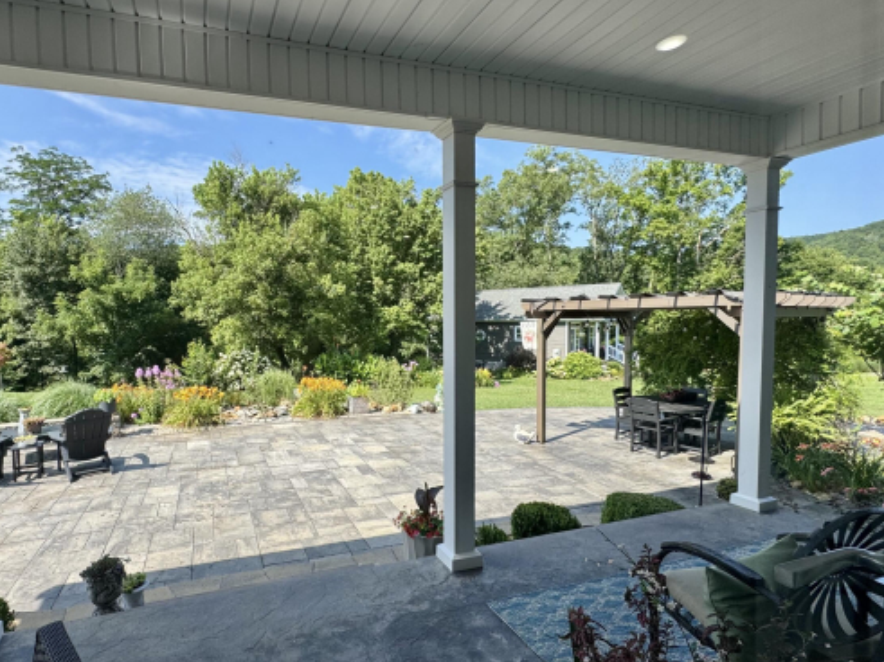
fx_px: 485
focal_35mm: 19
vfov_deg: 68.6
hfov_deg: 83.5
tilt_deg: -3.7
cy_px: 345
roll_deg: +0.3
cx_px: 348
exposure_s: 1/944
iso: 40
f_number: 2.2
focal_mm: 2.22
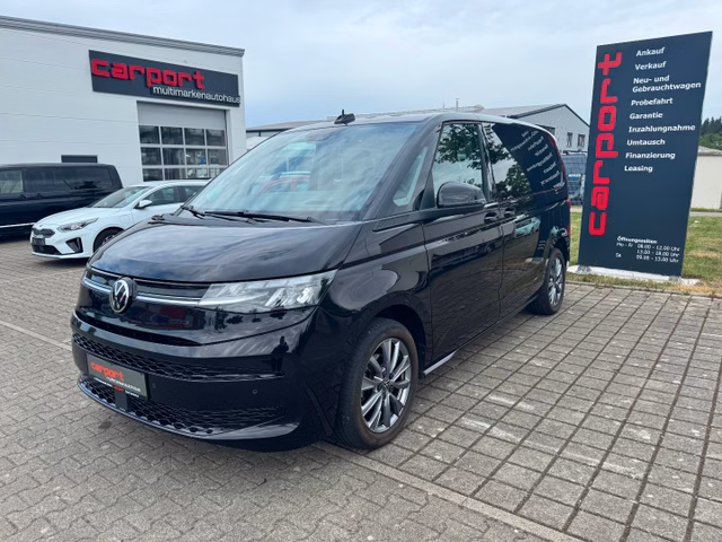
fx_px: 501
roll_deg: +0.2
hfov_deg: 71.6
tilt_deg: -12.2
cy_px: 271
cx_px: 361
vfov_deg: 56.8
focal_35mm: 24
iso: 80
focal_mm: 6.76
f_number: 1.78
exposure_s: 1/2252
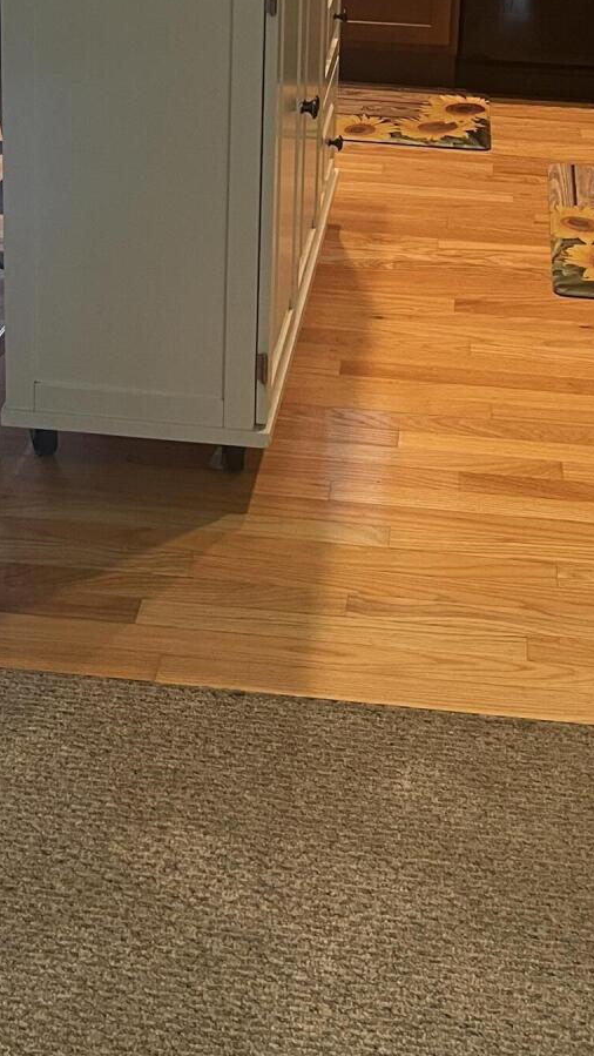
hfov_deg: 19.1
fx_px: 1763
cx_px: 295
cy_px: -25
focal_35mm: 63
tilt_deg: -15.8
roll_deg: -1.3
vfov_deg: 30.7
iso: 200
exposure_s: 1/60
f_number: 1.6
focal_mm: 5.1
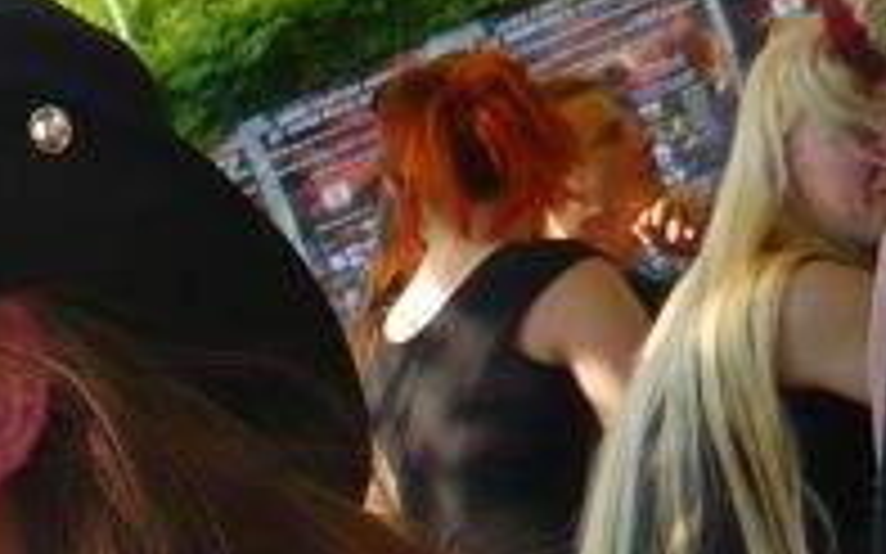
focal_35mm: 129
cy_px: 937
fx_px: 3114
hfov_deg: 14.3
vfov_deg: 9.7
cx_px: -693
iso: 100
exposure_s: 1/250
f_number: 2.8
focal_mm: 4.6
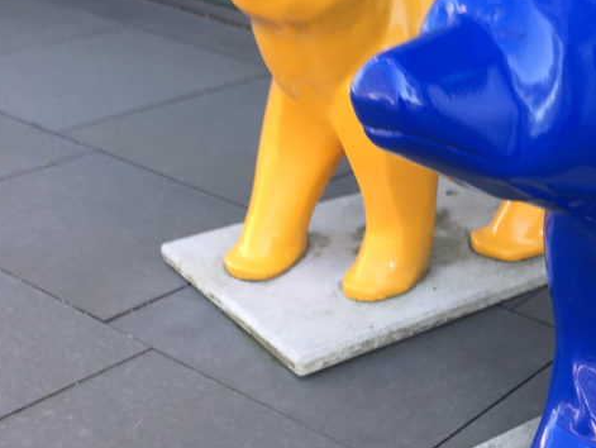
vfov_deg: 23.3
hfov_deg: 28.2
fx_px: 1086
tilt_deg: -22.5
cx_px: 639
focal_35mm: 63
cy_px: 196
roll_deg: -3.9
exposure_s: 1/100
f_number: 2.2
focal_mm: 4.15
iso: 40
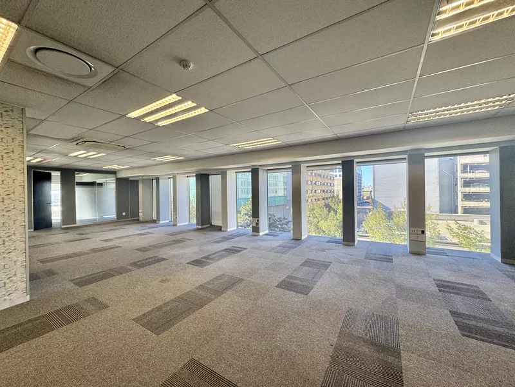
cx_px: 258
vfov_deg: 85.7
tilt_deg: -0.1
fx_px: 208
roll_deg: +1.0
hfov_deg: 102.1
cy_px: 194
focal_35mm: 14
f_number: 2.2
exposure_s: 1/100
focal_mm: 2.22
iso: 100
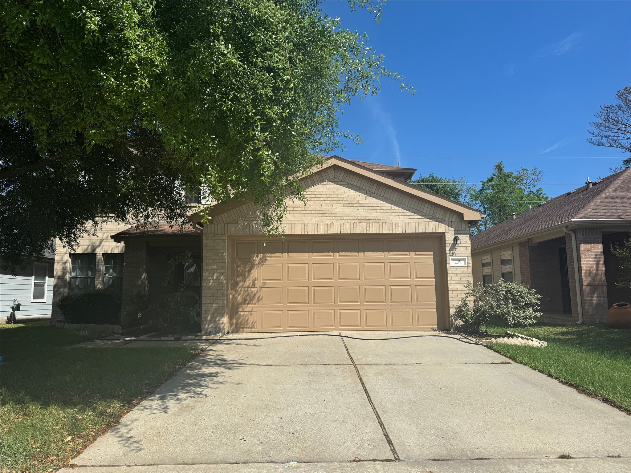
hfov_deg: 71.6
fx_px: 437
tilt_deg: +6.9
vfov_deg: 56.8
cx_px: 316
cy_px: 236
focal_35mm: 24
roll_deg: +0.6
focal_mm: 6.86
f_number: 1.78
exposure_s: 1/6410
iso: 80
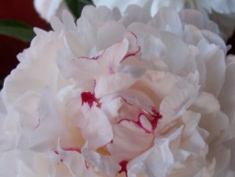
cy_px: 114
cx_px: 142
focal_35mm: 63
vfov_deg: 23.2
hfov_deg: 30.6
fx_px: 428
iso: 125
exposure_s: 1/30
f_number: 2.8
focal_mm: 6.2
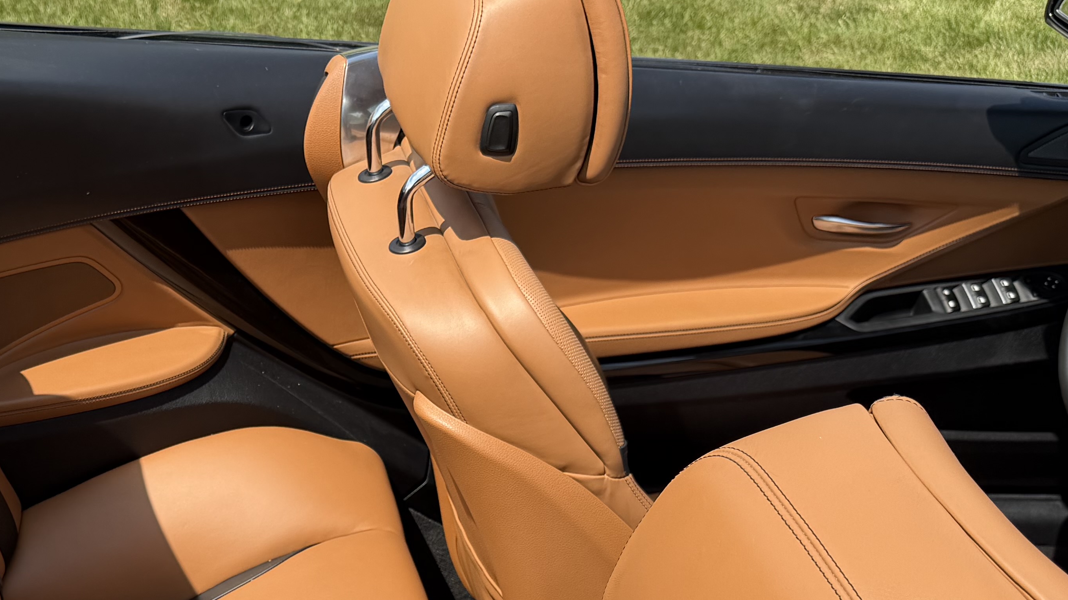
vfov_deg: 21.0
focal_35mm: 55
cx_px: 159
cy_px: 622
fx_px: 1557
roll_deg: -3.2
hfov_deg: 36.1
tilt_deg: -38.2
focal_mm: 6.76
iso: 80
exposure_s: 1/2370
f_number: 1.78
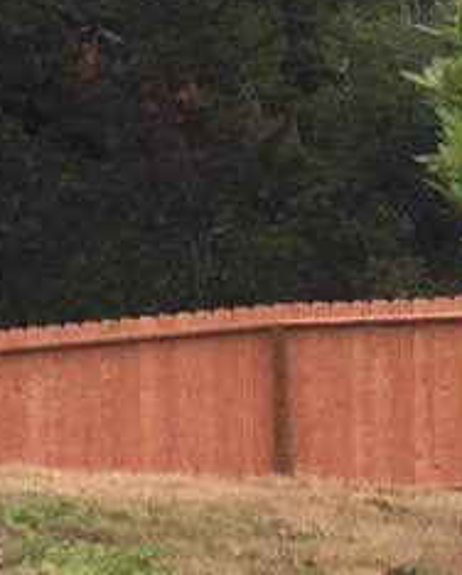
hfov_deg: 6.5
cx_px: -1315
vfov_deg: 9.4
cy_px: -359
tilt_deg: +3.0
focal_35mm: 197
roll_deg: -1.5
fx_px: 3358
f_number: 2.2
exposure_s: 1/252
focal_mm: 4.15
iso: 32
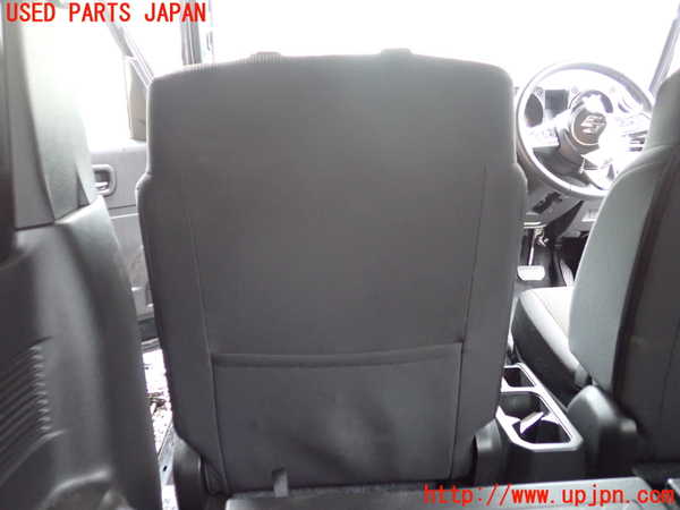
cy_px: 255
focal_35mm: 30
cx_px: 340
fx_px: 589
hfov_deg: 60.0
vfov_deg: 46.8
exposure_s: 1/25
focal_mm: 5.4
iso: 800
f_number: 2.3
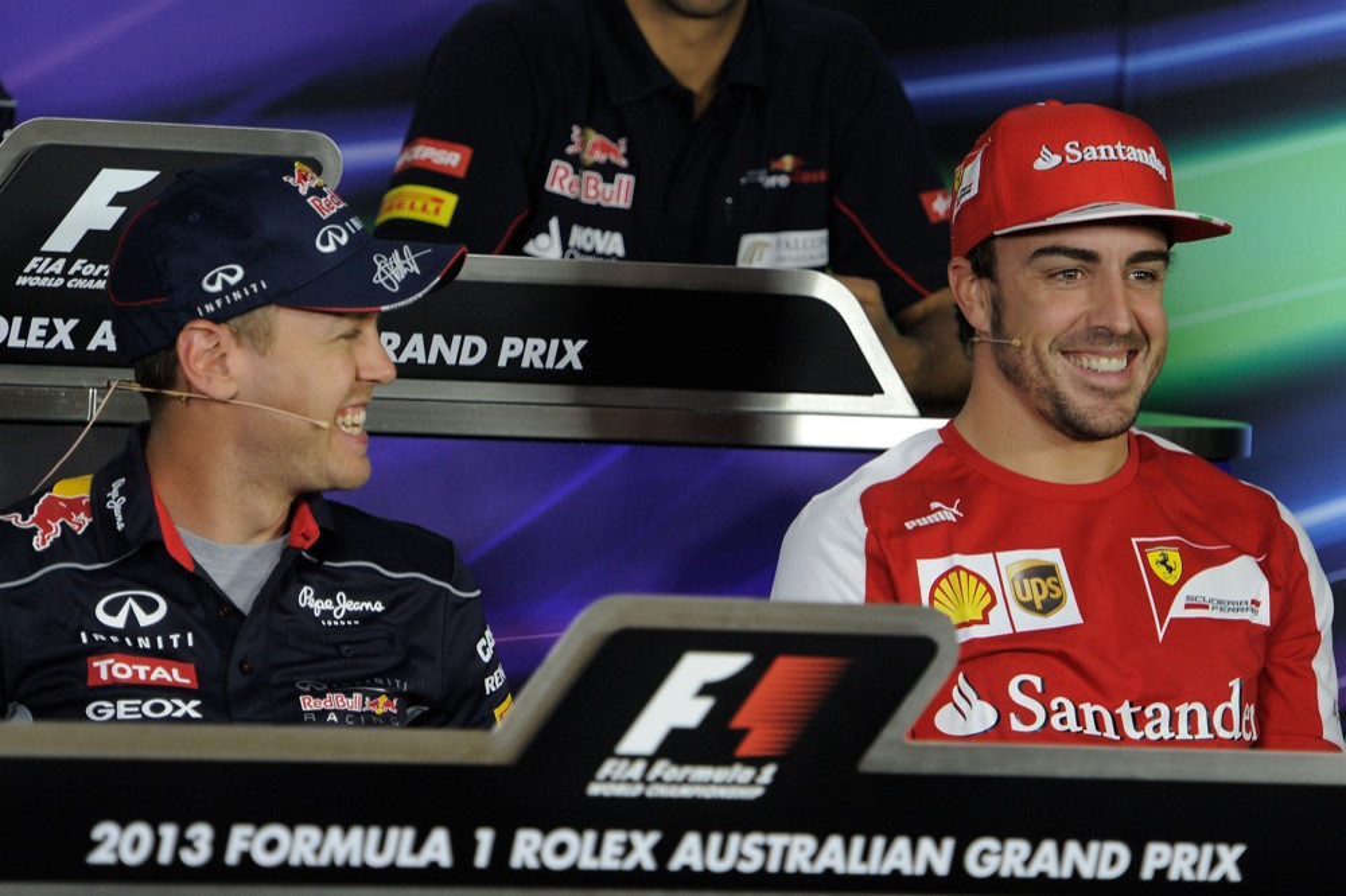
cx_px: 673
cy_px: 448
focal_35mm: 210
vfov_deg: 6.5
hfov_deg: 9.8
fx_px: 7849
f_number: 5
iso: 1600
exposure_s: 1/200
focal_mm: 210
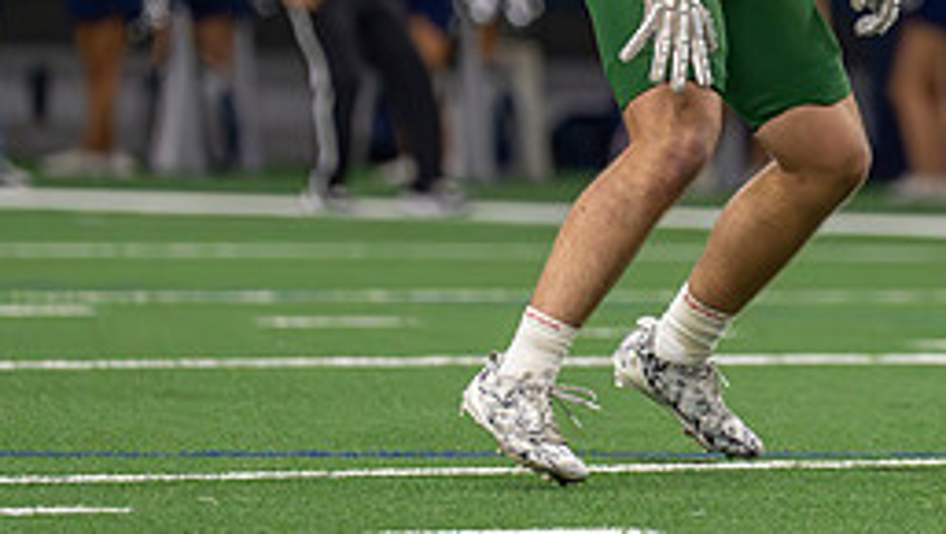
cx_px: 915
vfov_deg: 1.8
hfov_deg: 3.2
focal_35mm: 667
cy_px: -27
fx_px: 16743
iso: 4000
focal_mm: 185
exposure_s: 1/1600
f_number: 2.8
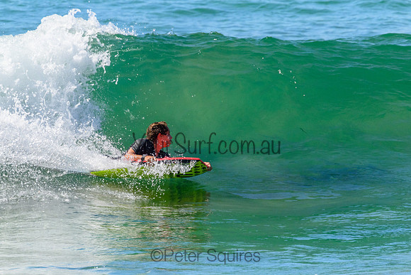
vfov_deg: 1.3
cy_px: 142
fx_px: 12567
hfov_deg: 1.9
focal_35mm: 1101
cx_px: 194
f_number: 11
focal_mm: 800
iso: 1100
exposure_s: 1/2000
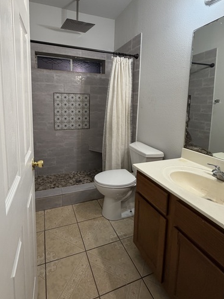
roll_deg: -0.6
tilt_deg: -7.5
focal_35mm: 18
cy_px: 123
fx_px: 155
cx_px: 94
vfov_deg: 86.9
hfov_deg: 71.1
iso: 200
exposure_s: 1/60
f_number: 2.2
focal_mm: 2.22
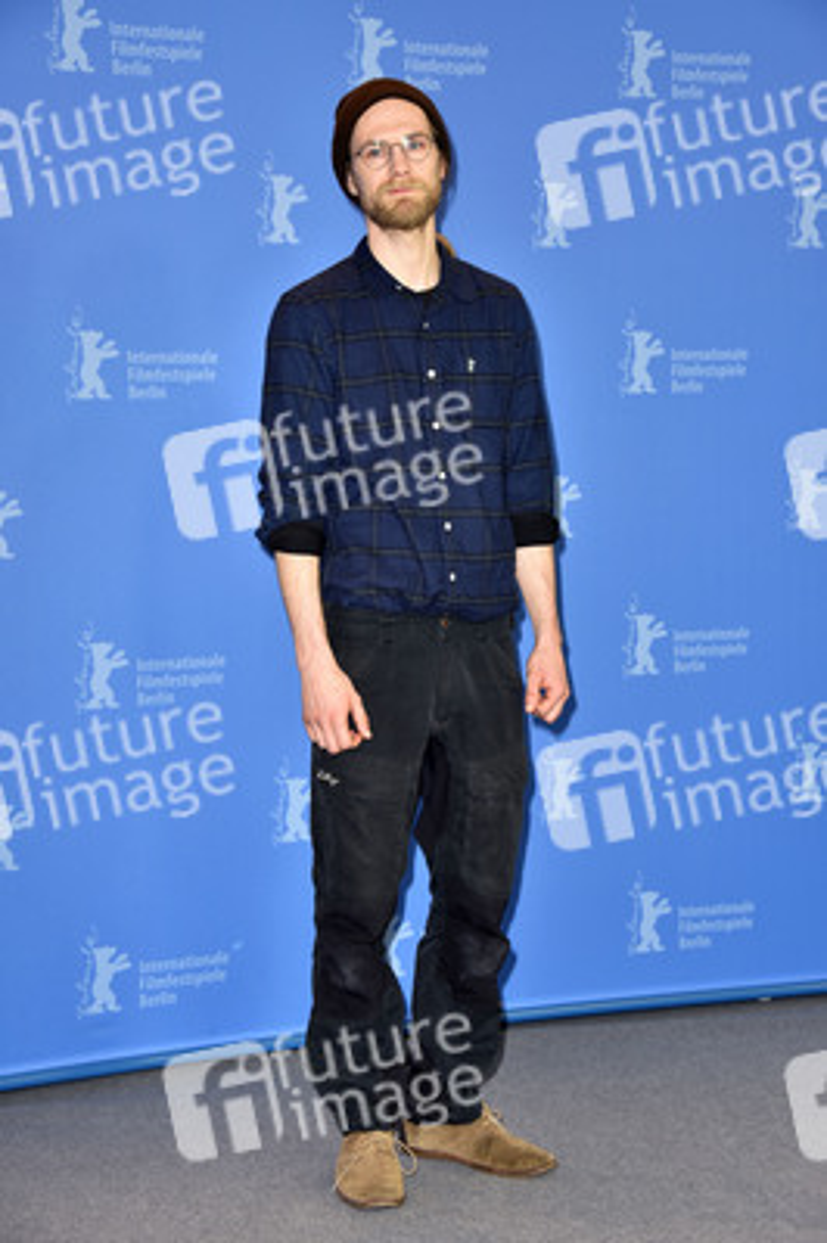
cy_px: 622
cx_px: 414
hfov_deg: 19.4
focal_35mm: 70
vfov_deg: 28.9
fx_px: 2416
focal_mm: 70
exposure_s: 1/160
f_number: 5.6
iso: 800
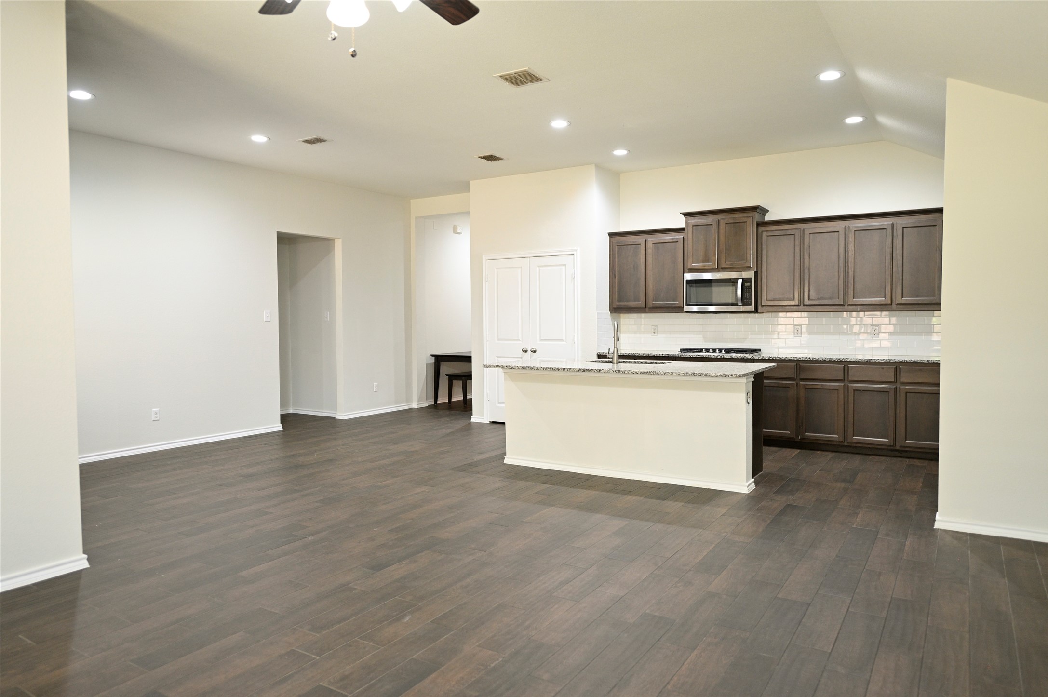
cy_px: 348
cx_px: 524
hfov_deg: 73.8
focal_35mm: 24
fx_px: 698
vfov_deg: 53.1
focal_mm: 24
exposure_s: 1/60
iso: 900
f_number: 2.8
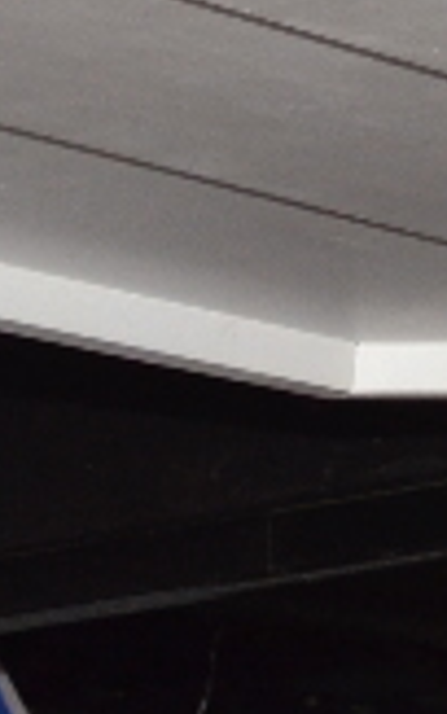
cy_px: 1765
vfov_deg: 6.8
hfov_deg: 4.5
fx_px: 5625
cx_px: 399
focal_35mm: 289
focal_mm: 25
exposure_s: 1/60
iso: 800
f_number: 4
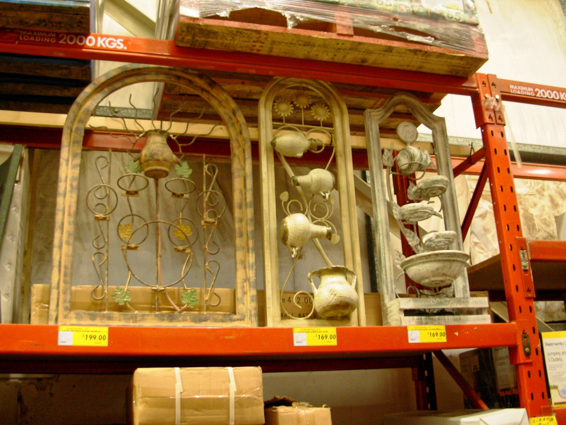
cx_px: 283
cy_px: 212
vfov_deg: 37.7
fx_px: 621
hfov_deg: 49.0
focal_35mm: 38
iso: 67
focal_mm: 6.3
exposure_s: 1/4
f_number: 2.9
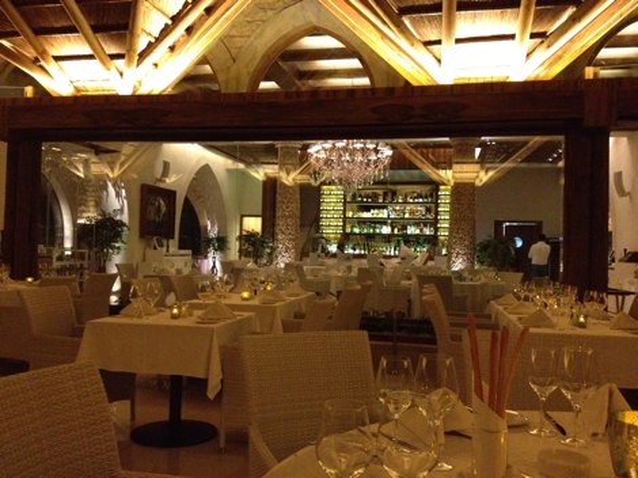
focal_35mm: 35
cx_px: 319
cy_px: 239
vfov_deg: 40.7
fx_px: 645
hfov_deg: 52.6
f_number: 2.4
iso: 800
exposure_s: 1/15
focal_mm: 4.28
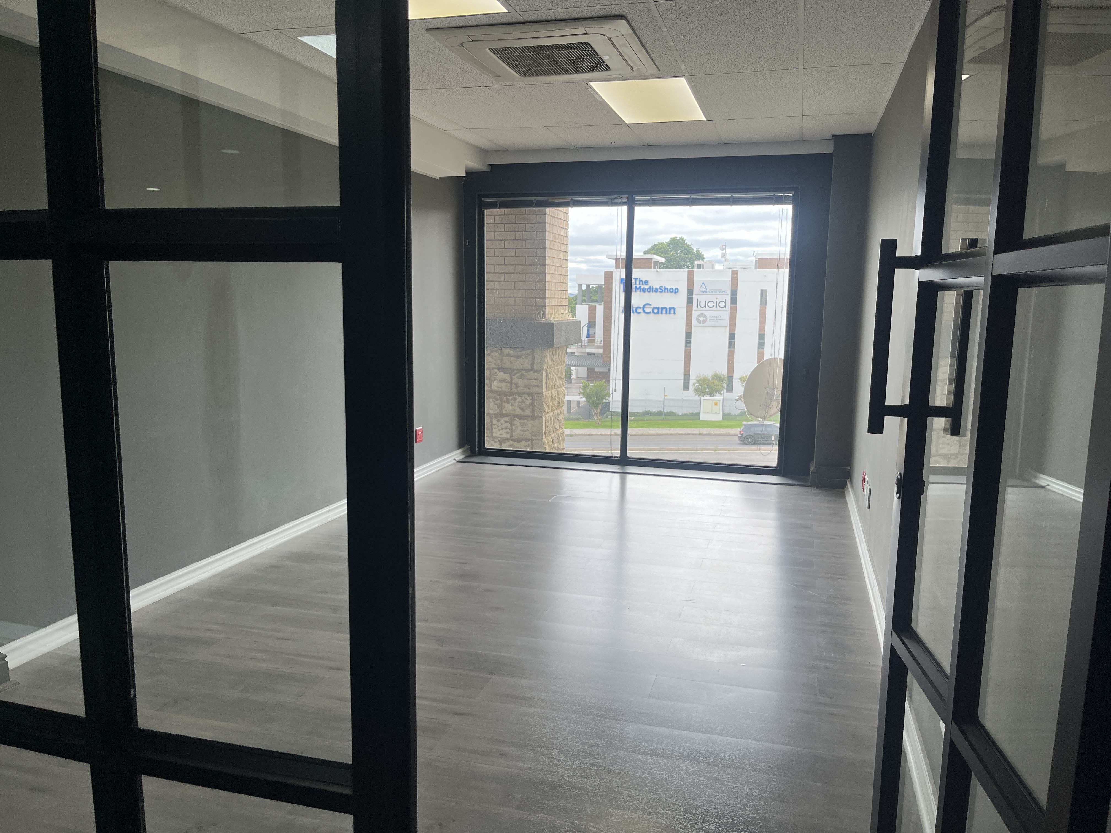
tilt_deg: -9.4
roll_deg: -1.6
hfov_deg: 67.3
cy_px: 416
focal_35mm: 26
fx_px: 834
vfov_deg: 53.1
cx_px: 556
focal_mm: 5.1
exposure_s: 1/550
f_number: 1.6
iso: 50
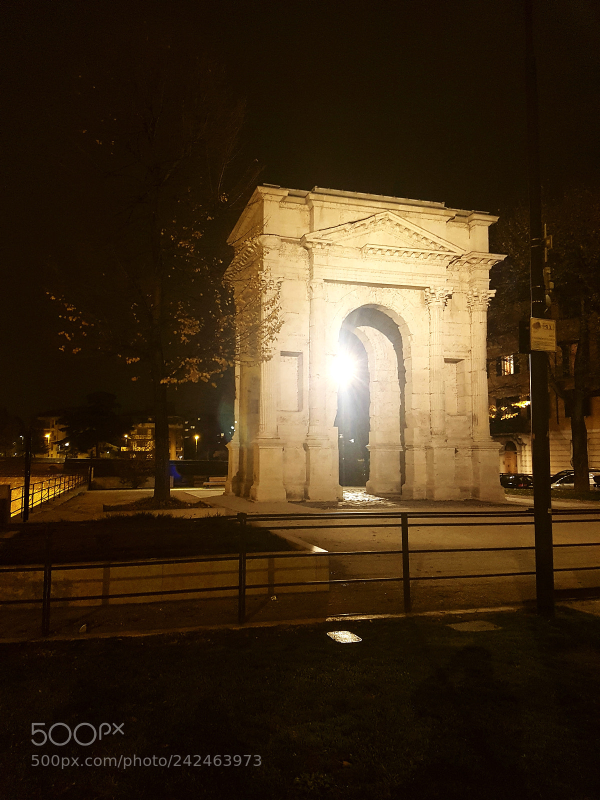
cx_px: 300
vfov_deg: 67.3
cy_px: 400
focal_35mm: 26
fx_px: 601
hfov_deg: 53.1
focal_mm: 4.2
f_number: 1.7
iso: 250
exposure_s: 1/10
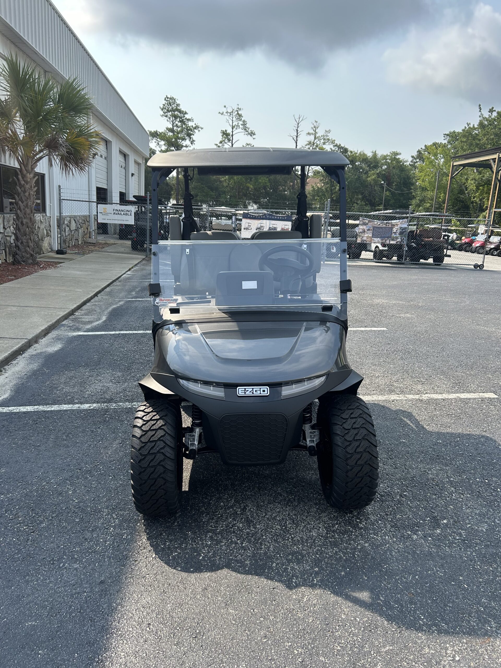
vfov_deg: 67.3
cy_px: 334
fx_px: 502
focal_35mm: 26
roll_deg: -3.3
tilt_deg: -13.0
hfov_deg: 53.1
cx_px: 250
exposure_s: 1/2571
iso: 50
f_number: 1.5
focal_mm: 5.7
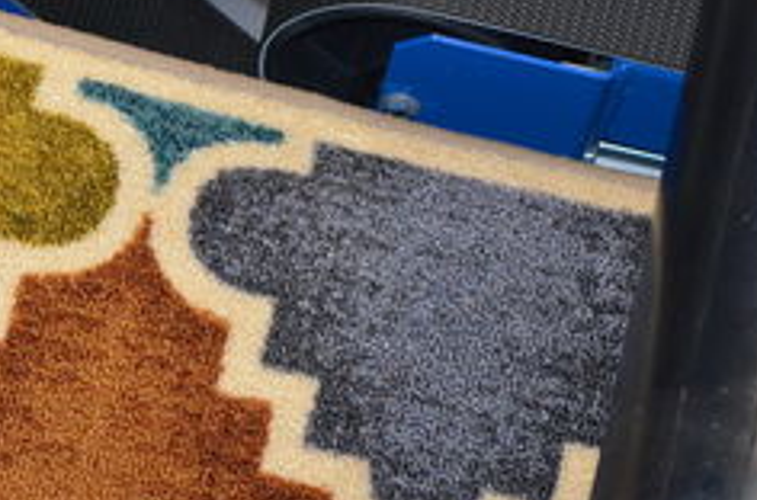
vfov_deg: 5.7
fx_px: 4992
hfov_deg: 8.6
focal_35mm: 238
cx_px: 16
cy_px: 402
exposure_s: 1/60
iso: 3200
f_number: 5.3
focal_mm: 75
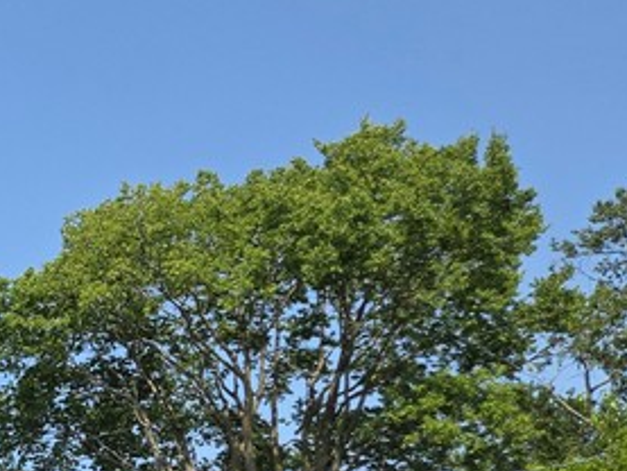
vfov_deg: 17.2
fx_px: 1540
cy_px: 392
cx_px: -410
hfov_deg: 19.0
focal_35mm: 85
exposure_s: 1/1742
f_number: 1.8
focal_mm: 5.4
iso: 25
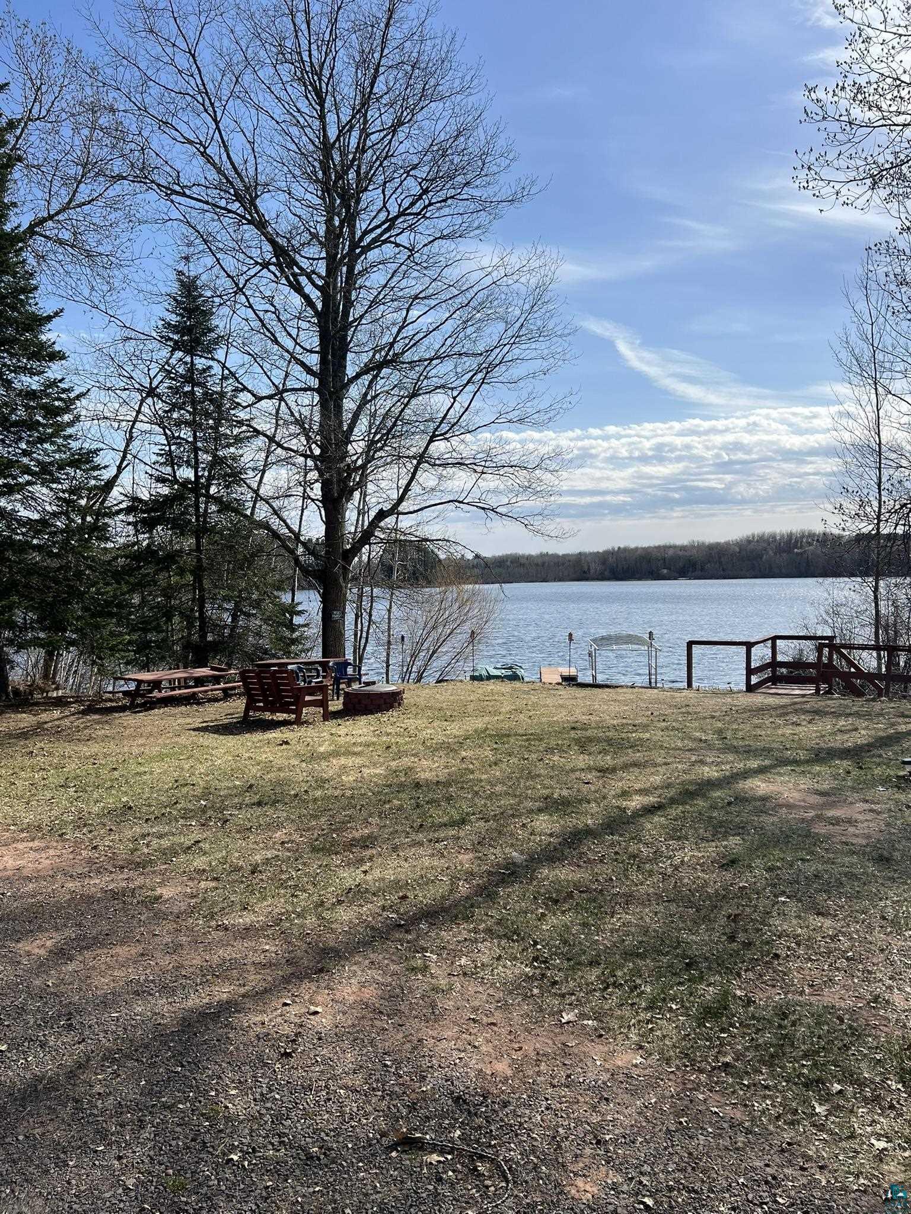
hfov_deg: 53.1
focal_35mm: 26
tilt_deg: -1.3
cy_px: 607
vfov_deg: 67.3
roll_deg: +1.2
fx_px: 912
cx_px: 456
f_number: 1.5
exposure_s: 1/5882
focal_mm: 5.7
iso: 50
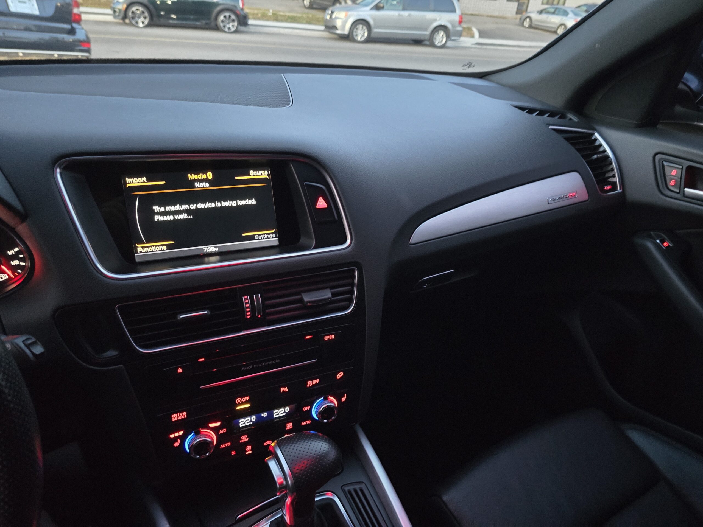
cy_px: 264
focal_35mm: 23
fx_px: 467
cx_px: 352
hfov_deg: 73.9
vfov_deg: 58.9
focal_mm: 6.3
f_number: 1.7
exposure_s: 1/15
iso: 2500
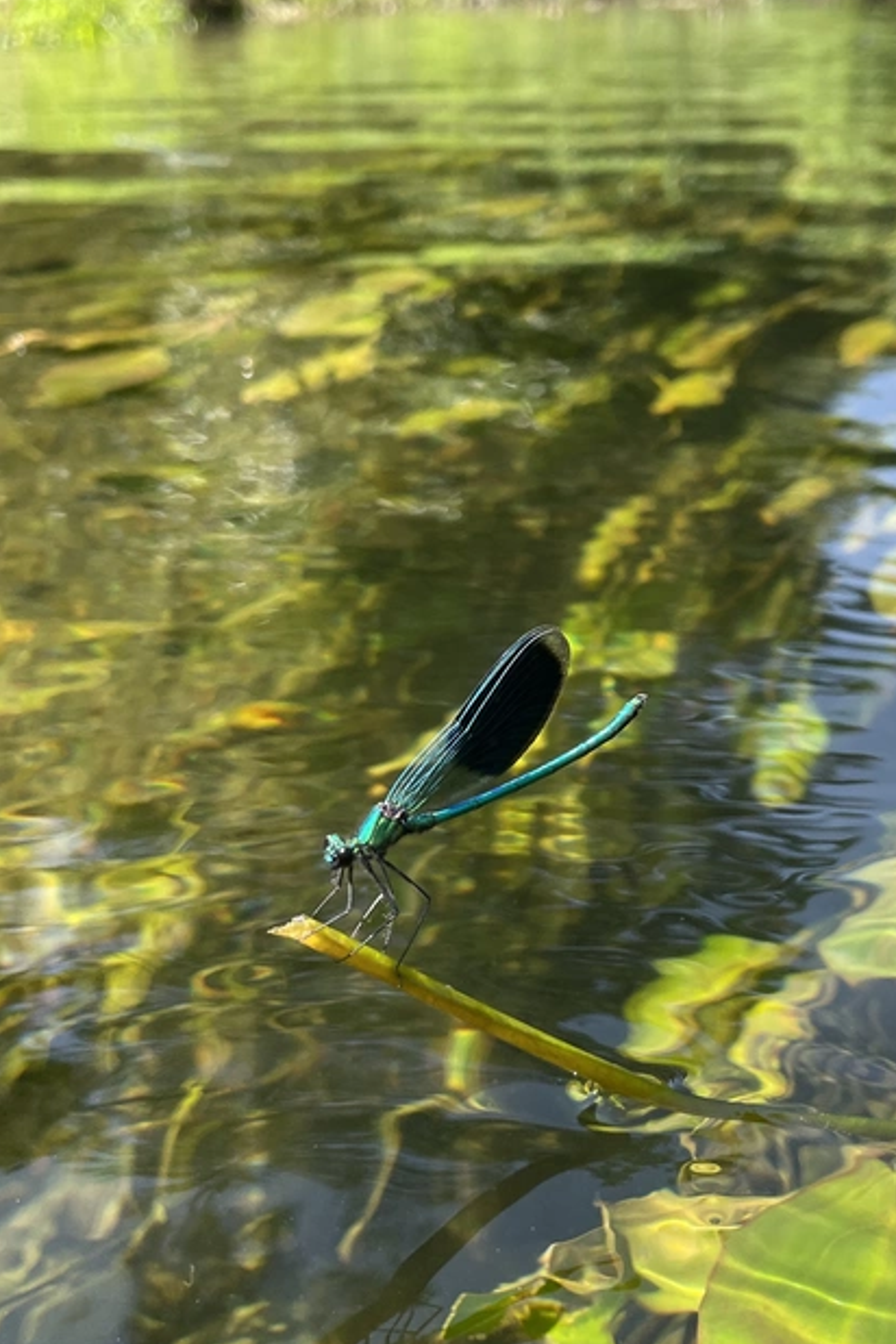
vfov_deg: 65.5
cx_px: 414
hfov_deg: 46.4
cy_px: 679
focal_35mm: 28
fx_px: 1045
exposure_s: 1/471
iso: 32
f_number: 1.6
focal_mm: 4.2
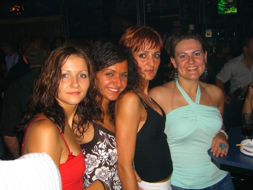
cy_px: 95
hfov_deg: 49.0
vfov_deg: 37.7
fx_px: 278
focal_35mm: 38
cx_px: 126
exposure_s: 1/60
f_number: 2.8
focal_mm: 7.9
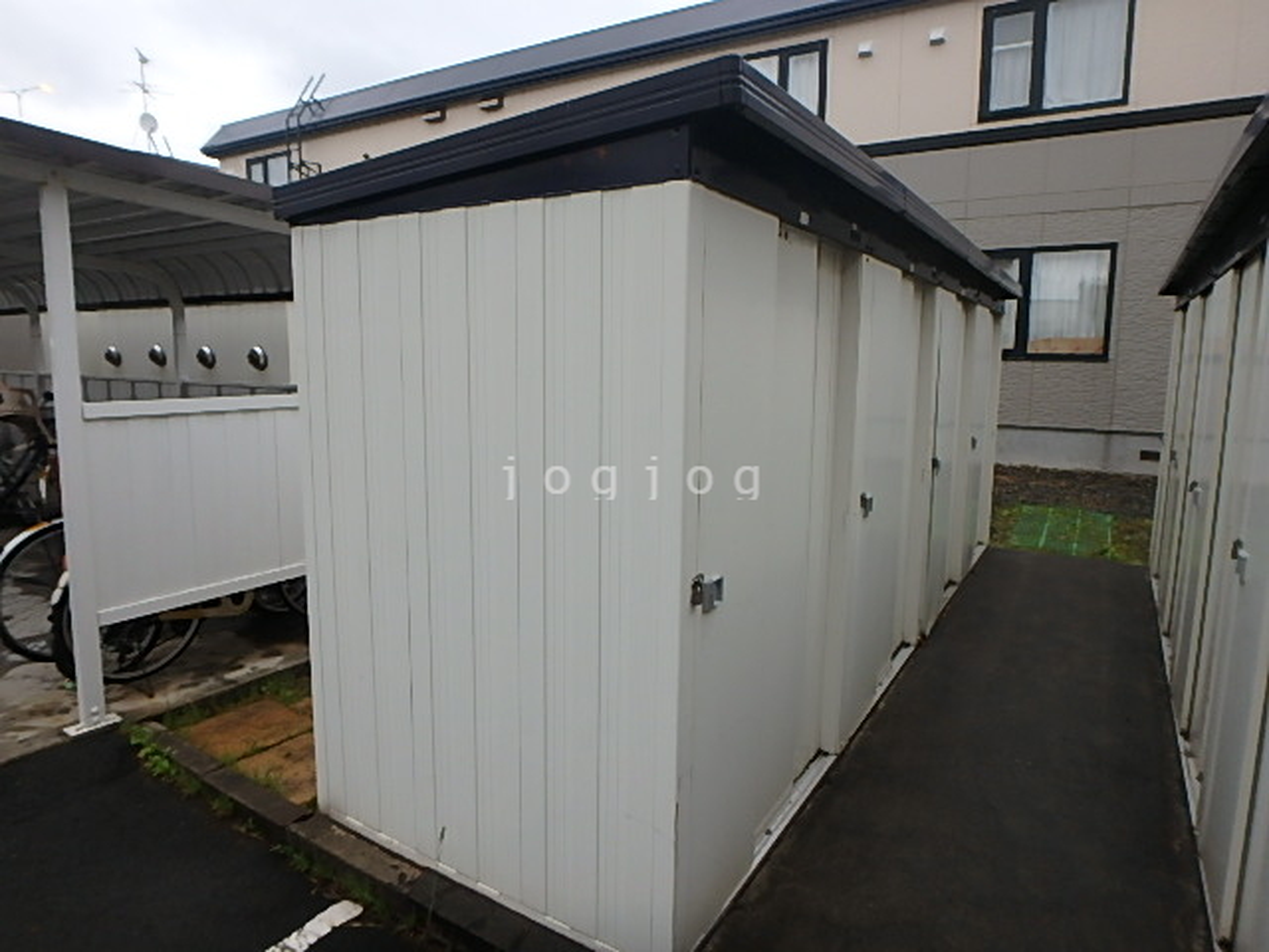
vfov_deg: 63.4
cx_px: 634
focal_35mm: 21
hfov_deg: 79.0
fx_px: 770
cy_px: 476
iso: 160
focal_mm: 3.7
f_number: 3.5
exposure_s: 1/60
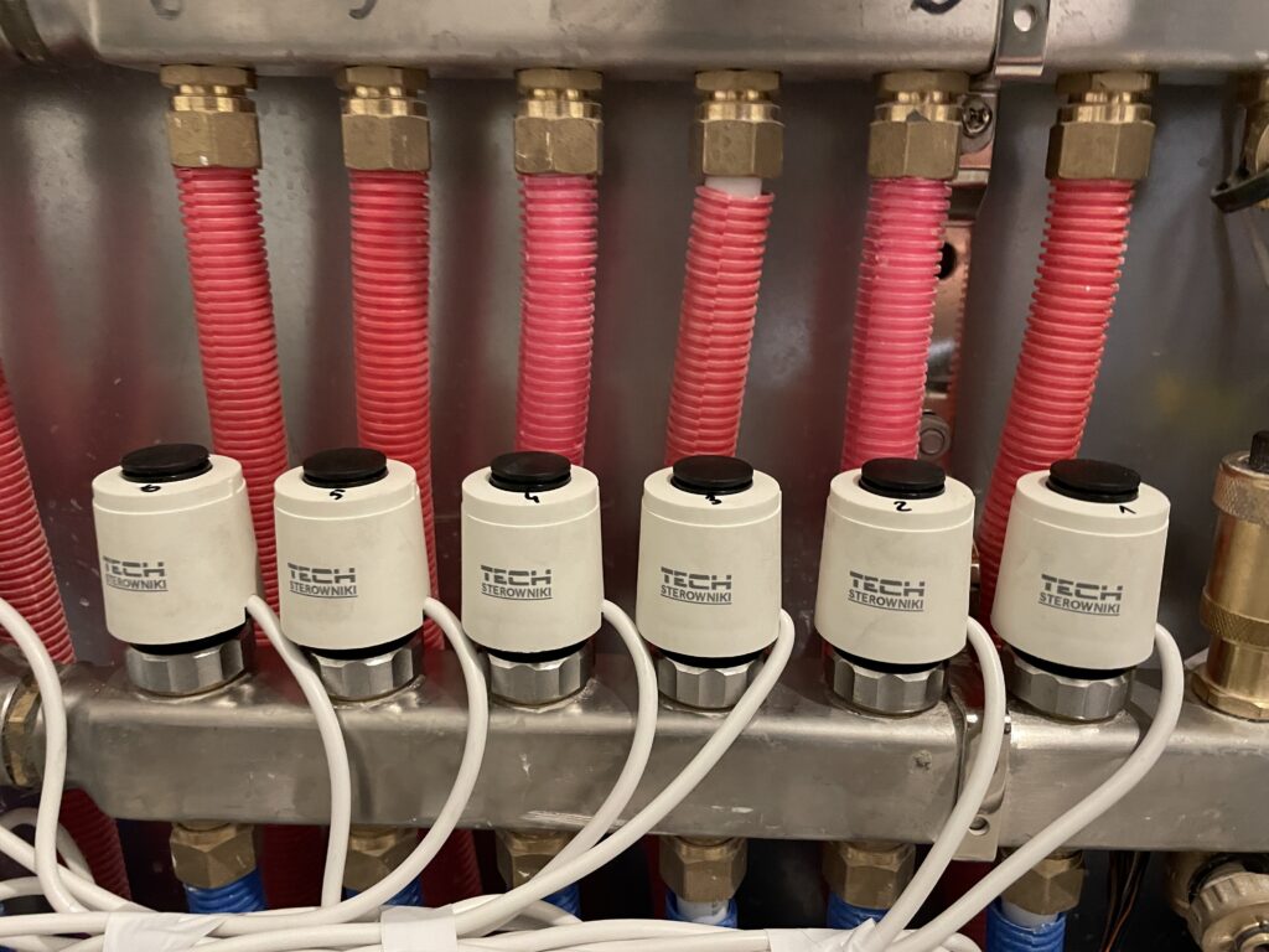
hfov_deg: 67.3
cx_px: 634
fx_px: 953
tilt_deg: -13.3
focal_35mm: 26
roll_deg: -2.6
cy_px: 476
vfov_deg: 53.1
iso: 500
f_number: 1.6
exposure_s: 1/33
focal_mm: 4.2
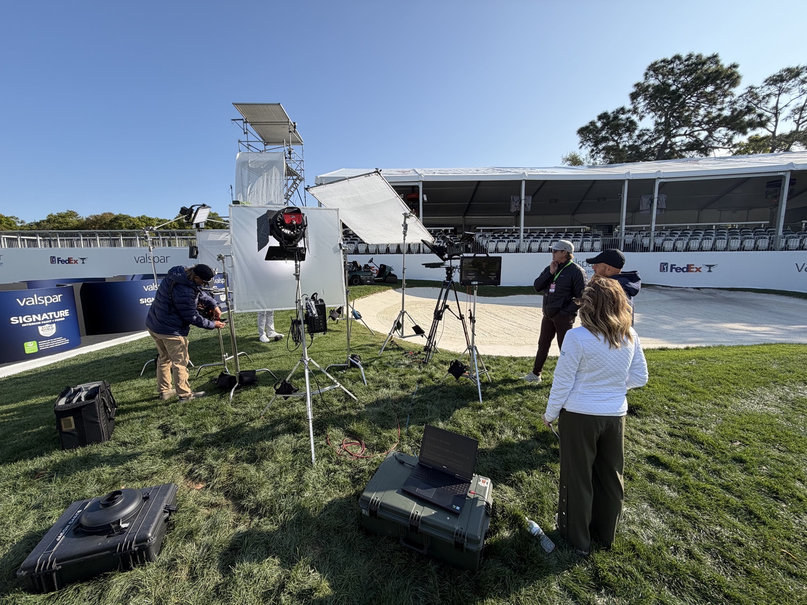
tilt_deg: -9.3
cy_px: 302
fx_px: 326
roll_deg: +0.1
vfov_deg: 85.7
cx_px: 404
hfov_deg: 102.1
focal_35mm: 14
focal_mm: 2.22
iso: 32
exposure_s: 1/770
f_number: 2.2
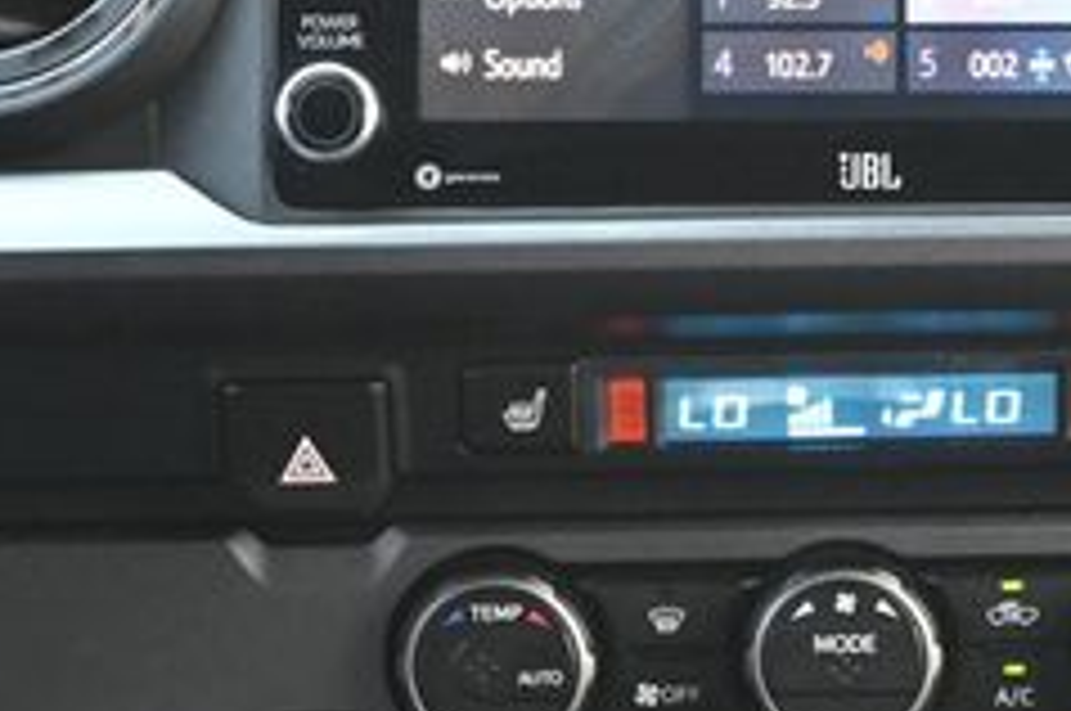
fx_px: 4912
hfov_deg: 12.4
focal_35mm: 165
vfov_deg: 8.3
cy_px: 297
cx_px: 860
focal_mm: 41
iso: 3600
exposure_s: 1/60
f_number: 5.6
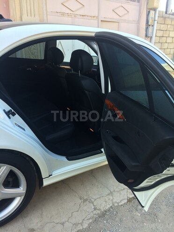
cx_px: 87
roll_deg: -0.2
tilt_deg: -20.8
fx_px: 194
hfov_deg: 48.2
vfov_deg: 61.7
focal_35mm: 29
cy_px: 116
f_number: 2.2
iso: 32
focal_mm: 4.15
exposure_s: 1/101
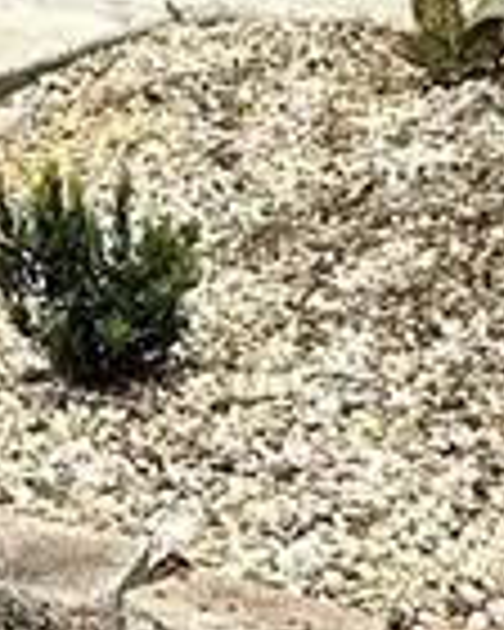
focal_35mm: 171
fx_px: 3188
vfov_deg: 9.6
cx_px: -698
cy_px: -1048
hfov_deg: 8.3
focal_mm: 6.86
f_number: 1.78
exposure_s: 1/8197
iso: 80
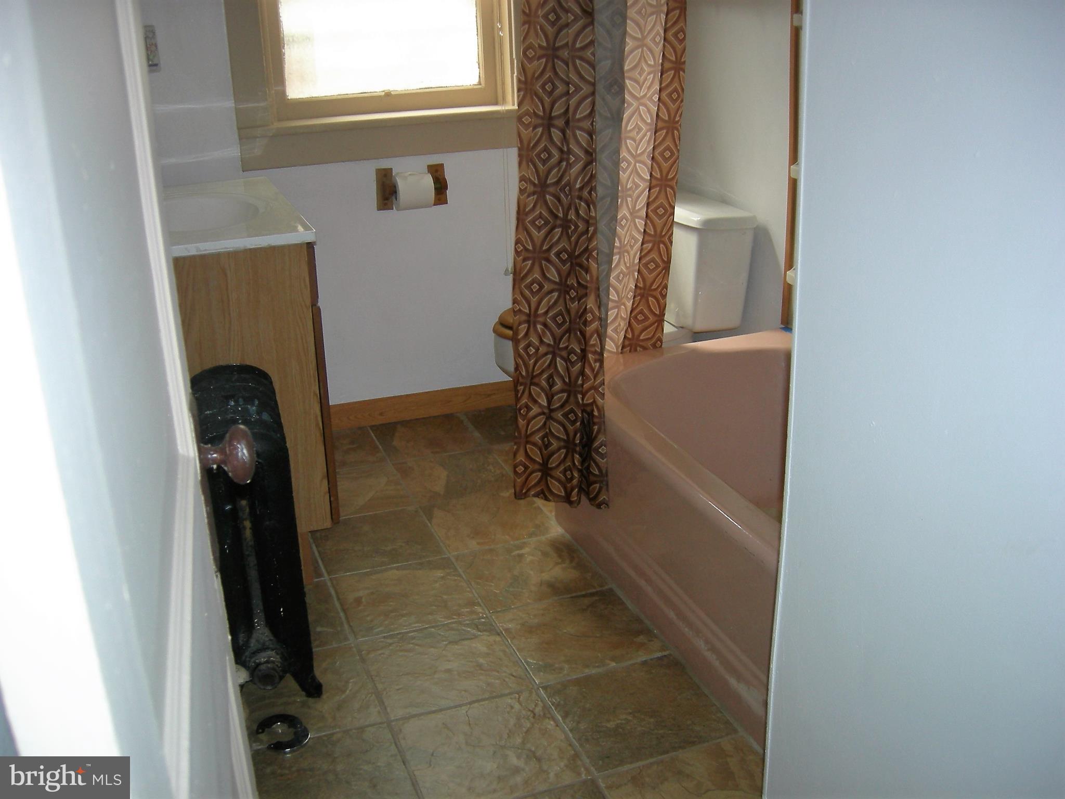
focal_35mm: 36
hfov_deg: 51.4
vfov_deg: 39.7
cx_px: 532
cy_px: 400
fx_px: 1108
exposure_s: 1/60.1
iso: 64
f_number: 2.7
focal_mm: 7.5
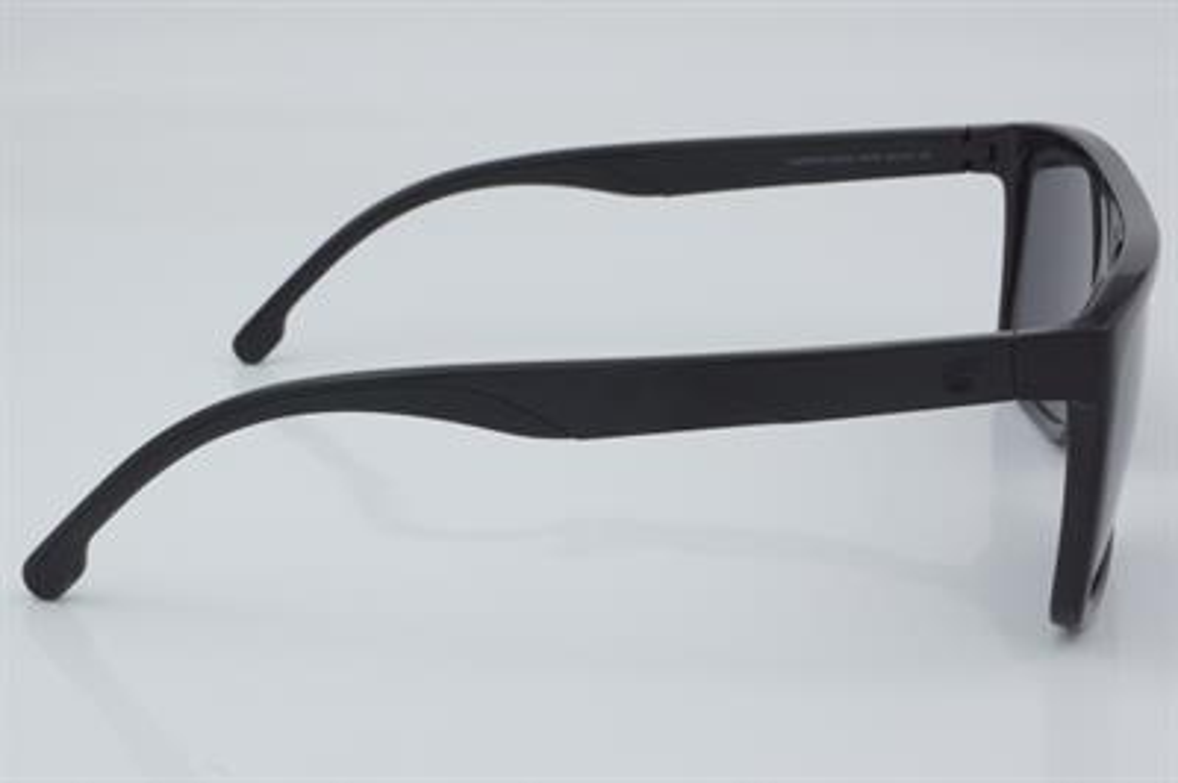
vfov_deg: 18.2
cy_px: 392
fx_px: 2452
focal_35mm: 75
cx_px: 589
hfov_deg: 27.0
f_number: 32
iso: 100
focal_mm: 50
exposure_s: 1/4
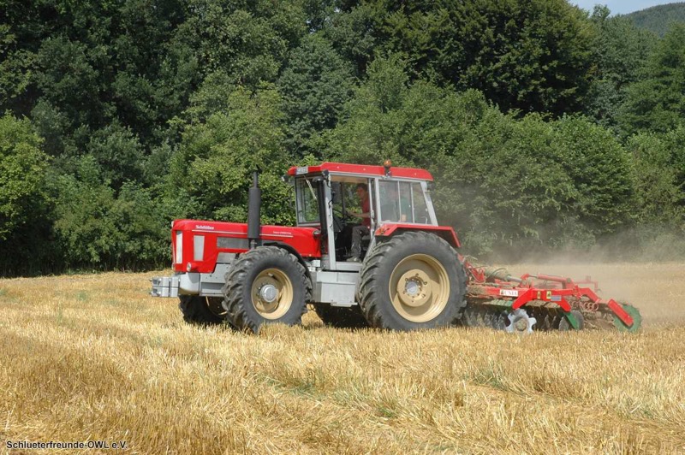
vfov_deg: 17.5
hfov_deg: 26.0
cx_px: 342
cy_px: 228
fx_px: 1483
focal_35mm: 78
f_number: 9
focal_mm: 52
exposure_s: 1/320
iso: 400
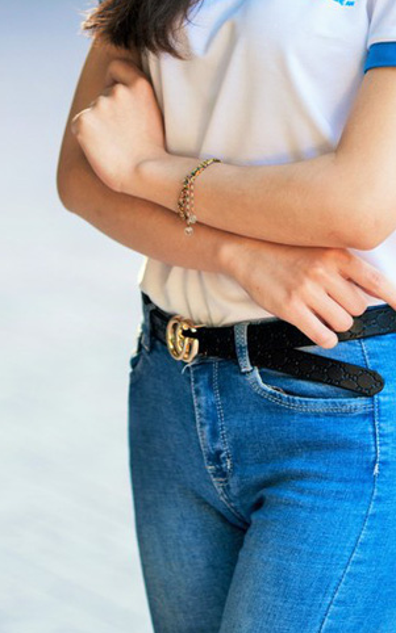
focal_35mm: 274
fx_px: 4734
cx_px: 270
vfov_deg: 7.6
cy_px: 50
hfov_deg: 4.8
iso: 250
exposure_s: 1/250
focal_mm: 135
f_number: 2.8
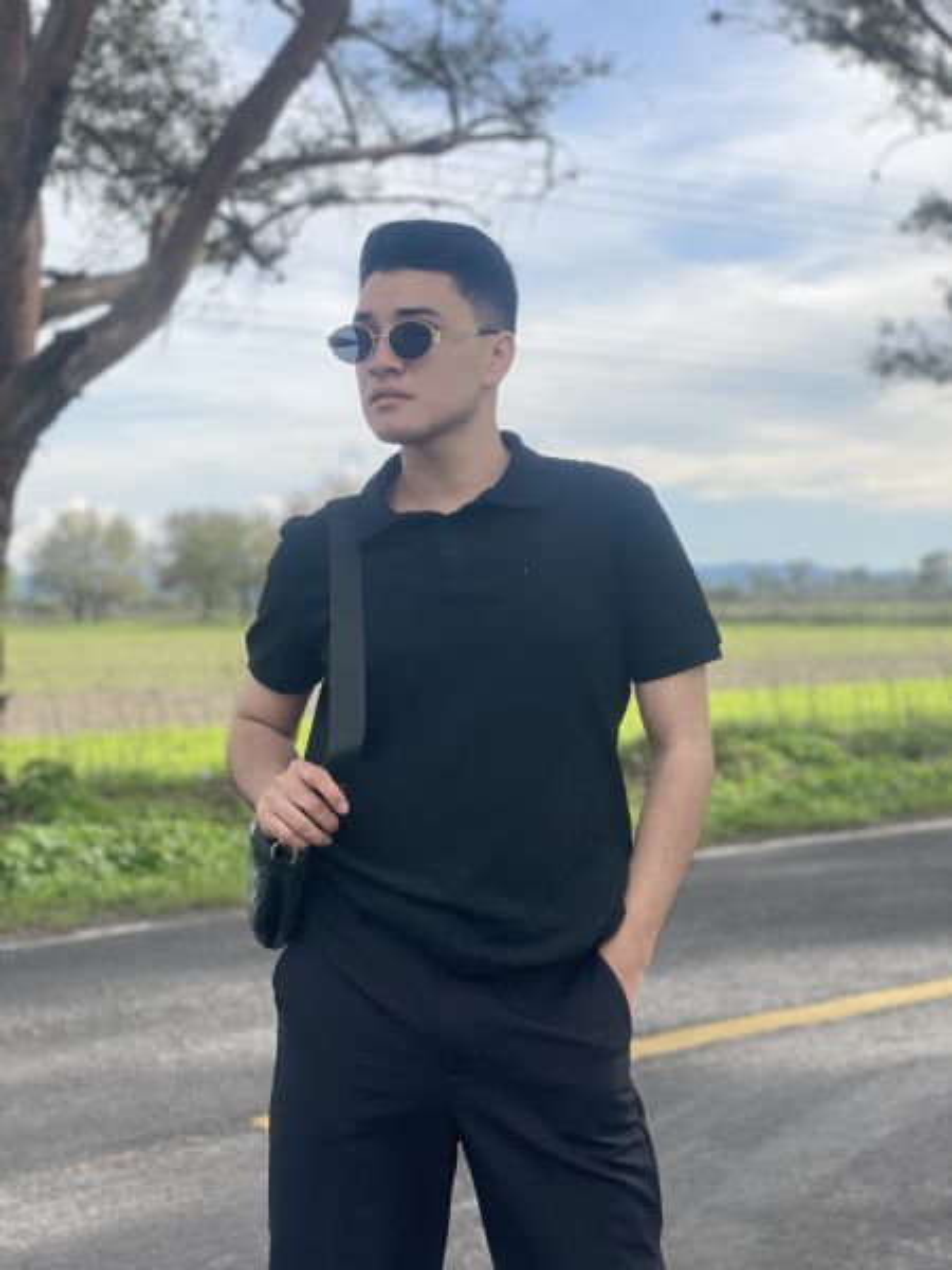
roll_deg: +1.7
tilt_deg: -1.1
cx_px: 476
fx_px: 1907
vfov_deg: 36.8
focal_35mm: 52
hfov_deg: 28.0
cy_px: 635
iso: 32
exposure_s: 1/1142
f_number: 2
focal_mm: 6
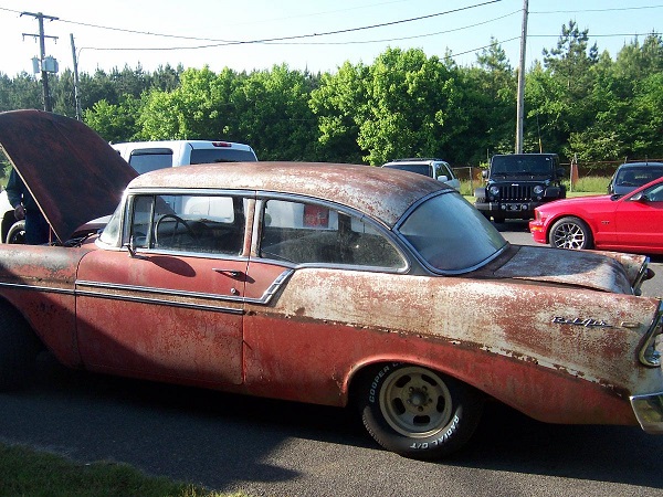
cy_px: 248
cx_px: 332
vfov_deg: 39.7
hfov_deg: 51.4
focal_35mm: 36
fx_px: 690
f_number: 4
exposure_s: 1/350
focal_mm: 5.6
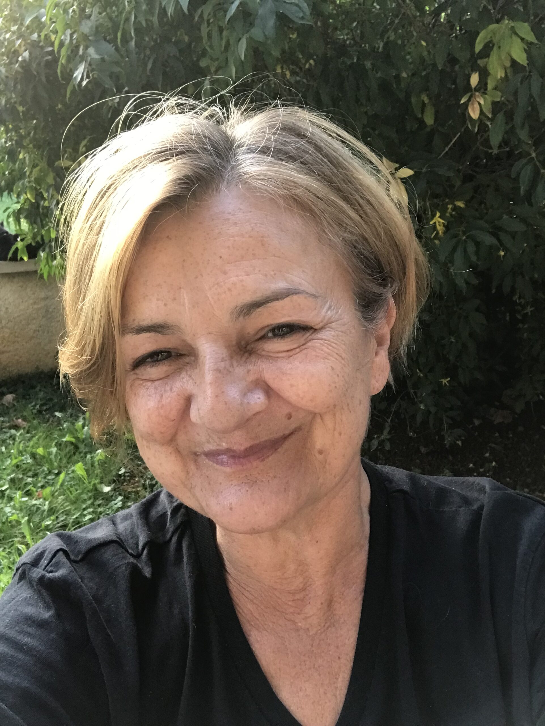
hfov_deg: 44.2
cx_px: 272
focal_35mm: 32
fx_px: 671
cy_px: 363
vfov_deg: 56.8
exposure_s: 1/33
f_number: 2.2
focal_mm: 2.87
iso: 50
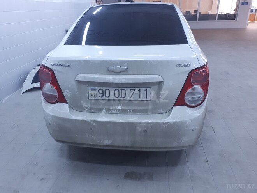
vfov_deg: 51.4
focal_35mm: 27
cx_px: 128
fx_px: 200
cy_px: 96
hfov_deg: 65.3
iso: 125
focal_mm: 3.6
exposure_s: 1/33
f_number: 1.9
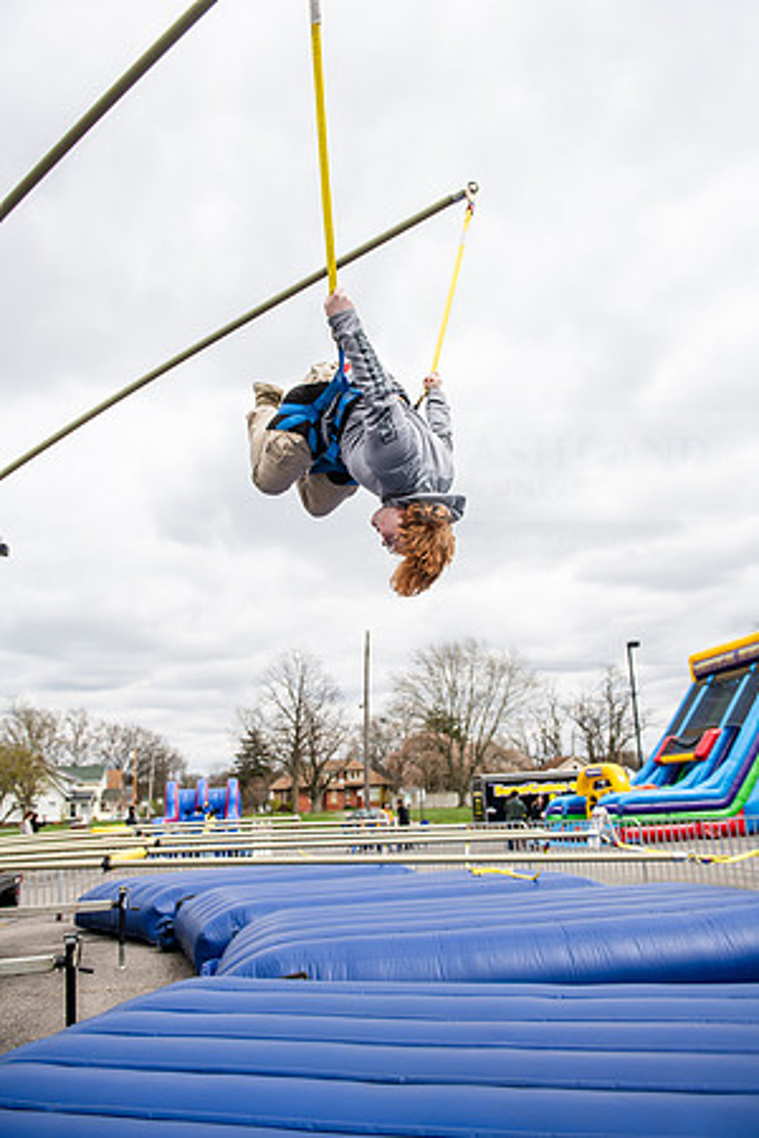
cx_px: 380
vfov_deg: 67.4
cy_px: 569
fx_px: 854
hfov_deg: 47.9
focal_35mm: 27
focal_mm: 27
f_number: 3.5
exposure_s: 1/1250
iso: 160
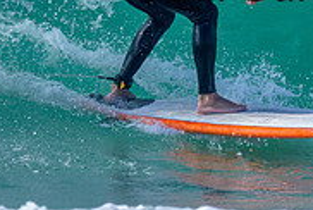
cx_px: 248
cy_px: -53
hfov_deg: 0.7
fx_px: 25150
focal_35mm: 2888
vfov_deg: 0.5
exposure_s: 1/2000
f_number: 6.3
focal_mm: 800
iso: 450
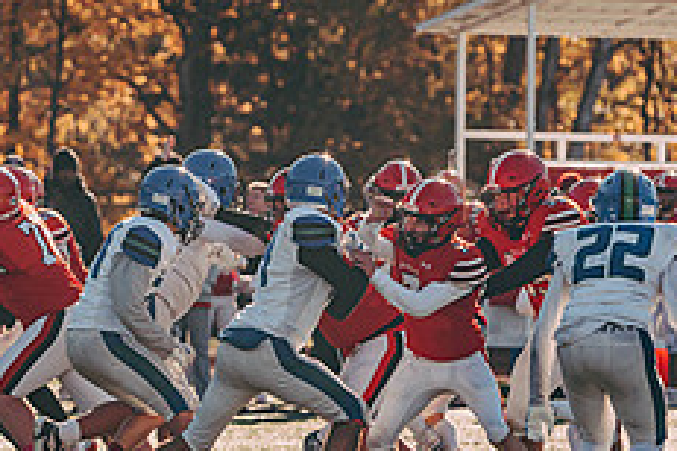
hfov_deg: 4.8
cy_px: 283
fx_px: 8011
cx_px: 232
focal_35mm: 426
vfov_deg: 3.2
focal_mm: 170
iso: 125
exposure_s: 1/3200
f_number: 3.5
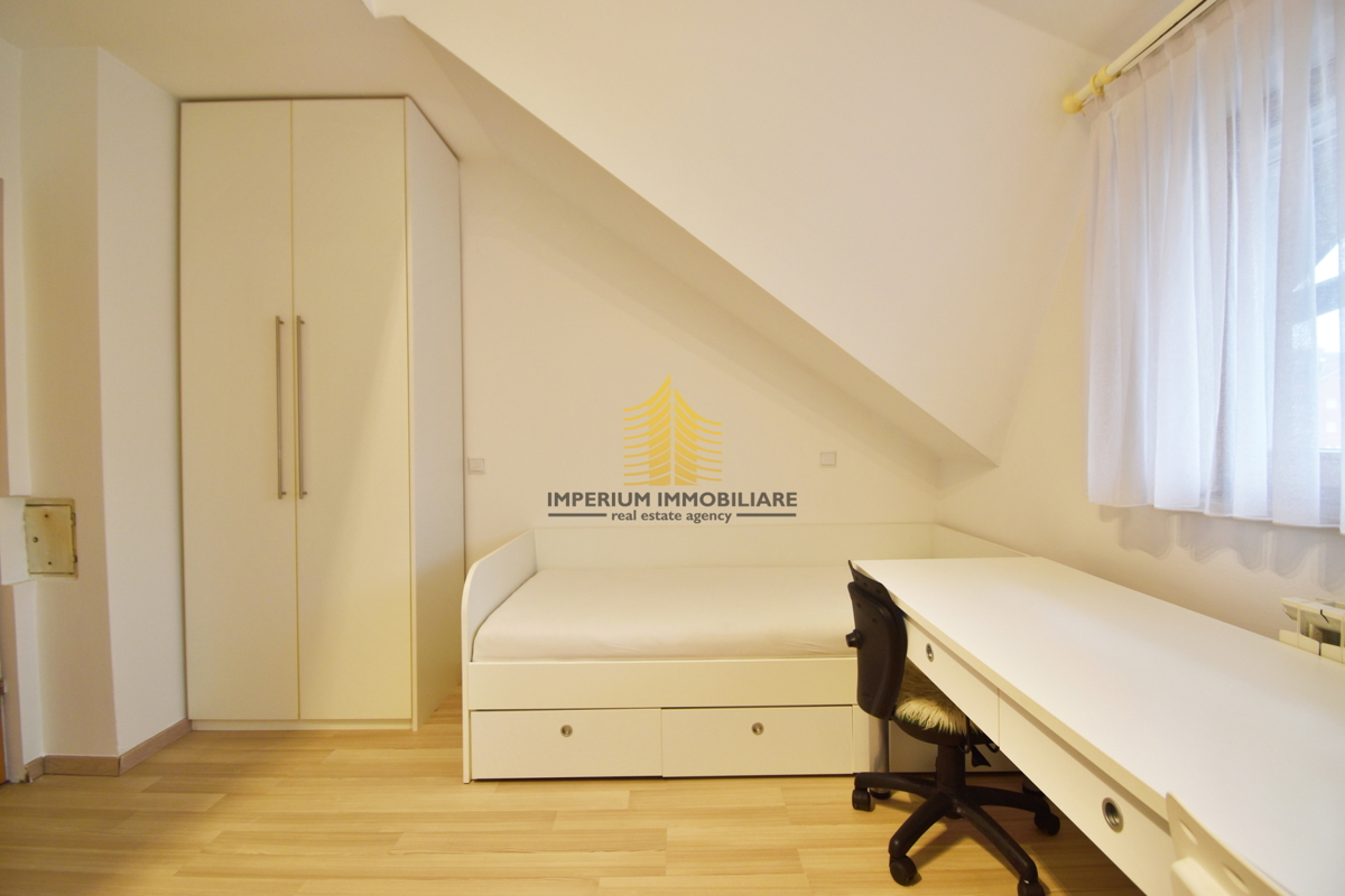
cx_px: 672
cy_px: 448
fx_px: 560
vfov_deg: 77.3
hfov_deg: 100.4
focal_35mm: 15
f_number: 4.5
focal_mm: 10
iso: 100
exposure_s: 1/20
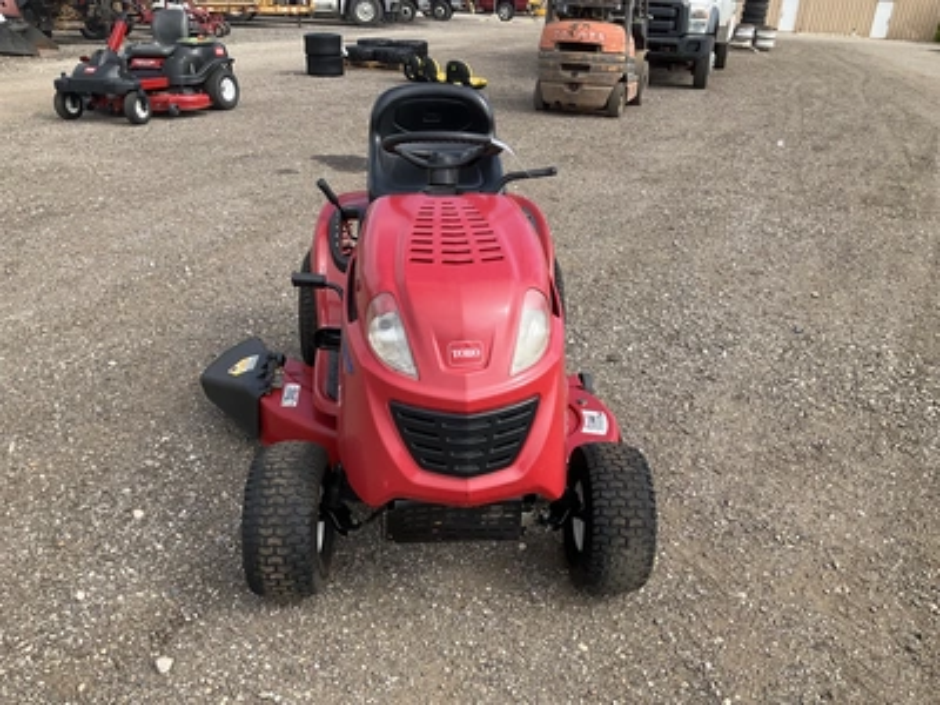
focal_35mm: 29
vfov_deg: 48.2
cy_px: 352
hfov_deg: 61.7
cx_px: 470
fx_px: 787
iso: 25
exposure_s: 1/842
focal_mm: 3
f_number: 1.8
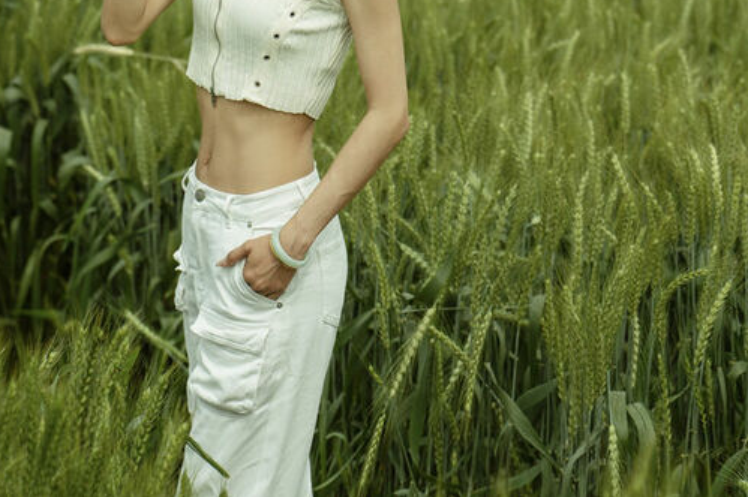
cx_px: 408
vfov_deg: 5.7
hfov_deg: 8.7
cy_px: -24
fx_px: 4942
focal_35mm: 238
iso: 50
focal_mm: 113
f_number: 4
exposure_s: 1/400
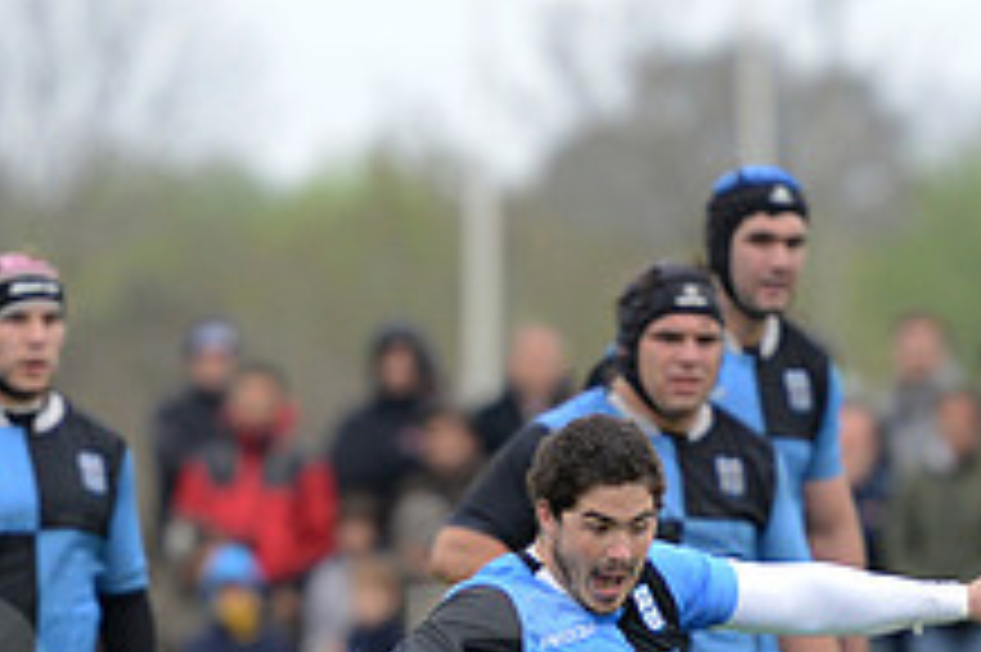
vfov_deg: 2.6
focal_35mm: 520
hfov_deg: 4.0
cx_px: 212
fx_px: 14159
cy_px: 722
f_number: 2.8
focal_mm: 195
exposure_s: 1/500
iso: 640
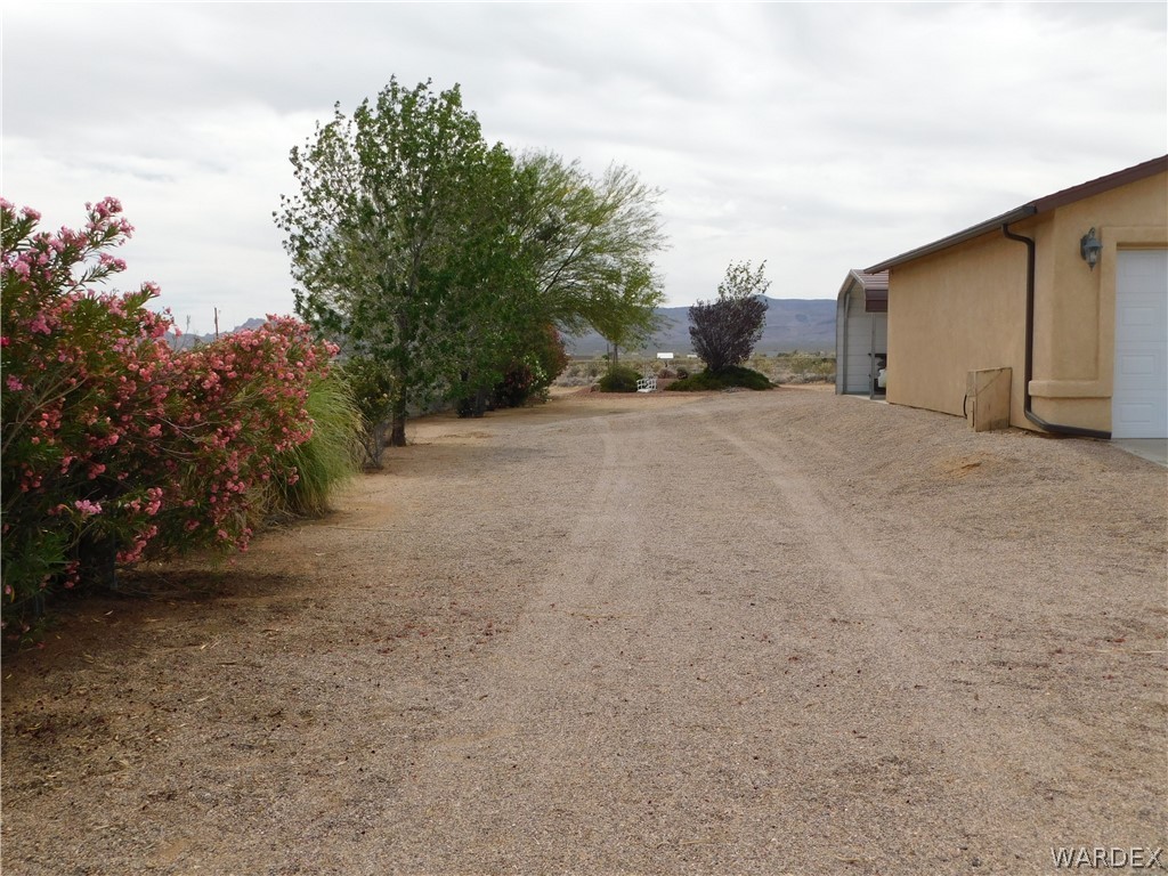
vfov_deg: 39.7
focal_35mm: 36
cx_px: 584
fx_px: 1215
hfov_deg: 51.4
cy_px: 438
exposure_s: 1/1250
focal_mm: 6.3
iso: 125
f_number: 3.5
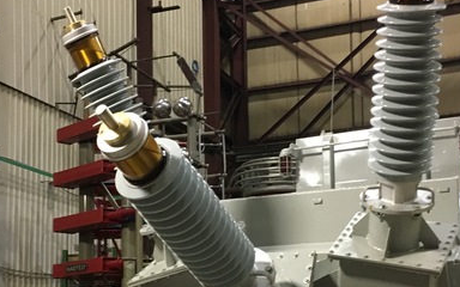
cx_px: 205
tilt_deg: +6.1
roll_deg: +1.9
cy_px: 245
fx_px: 802
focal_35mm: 64
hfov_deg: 32.0
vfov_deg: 20.0
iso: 200
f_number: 2.2
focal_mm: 4.15
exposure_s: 1/30
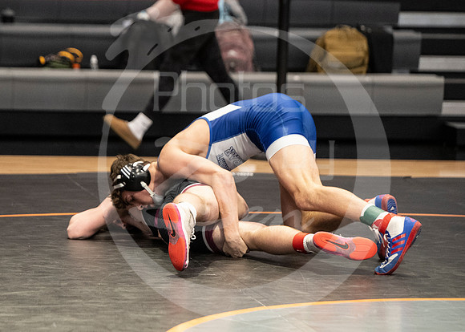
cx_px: 174
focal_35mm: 243
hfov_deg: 8.3
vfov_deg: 5.9
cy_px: 160
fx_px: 3207
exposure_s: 1/1000
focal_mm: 140
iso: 3200
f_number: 2.8
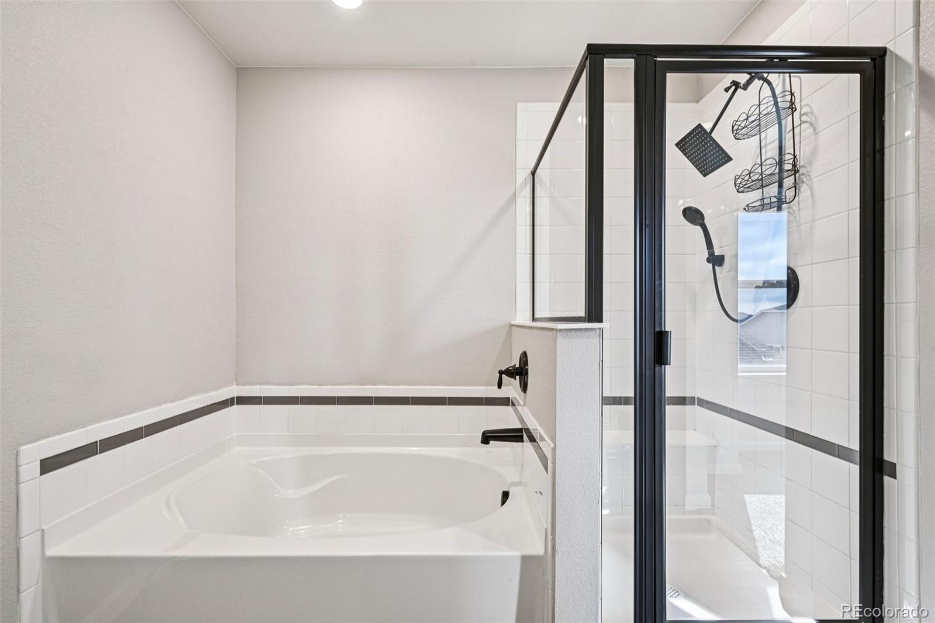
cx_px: 468
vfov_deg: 72.0
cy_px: 312
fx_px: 428
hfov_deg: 95.0
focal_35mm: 16
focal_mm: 16.5
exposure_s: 1/15
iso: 360
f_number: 11
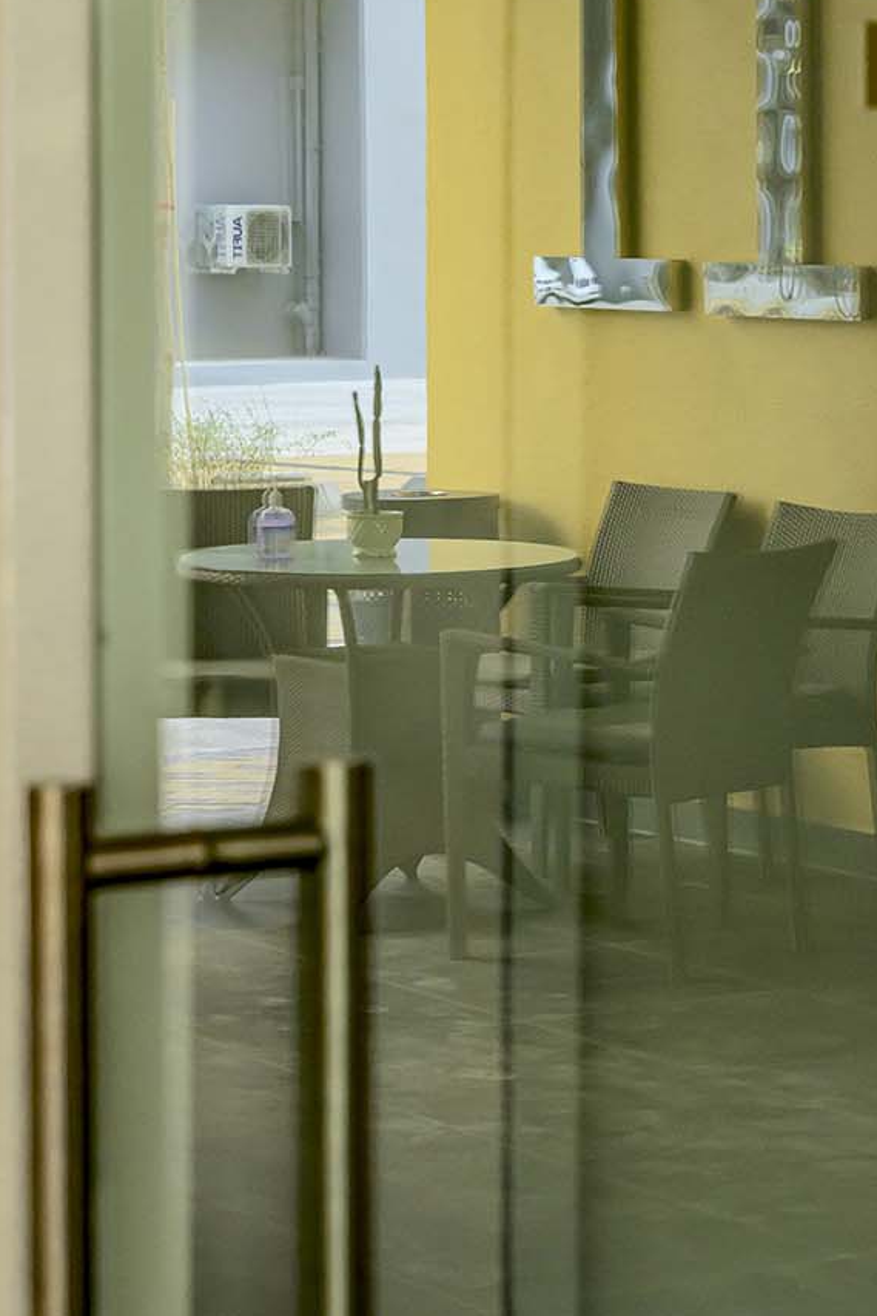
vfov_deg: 17.2
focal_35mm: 118
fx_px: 4313
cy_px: 274
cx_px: 709
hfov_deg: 11.6
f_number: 7.1
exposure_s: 1/200
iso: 2200
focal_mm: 70
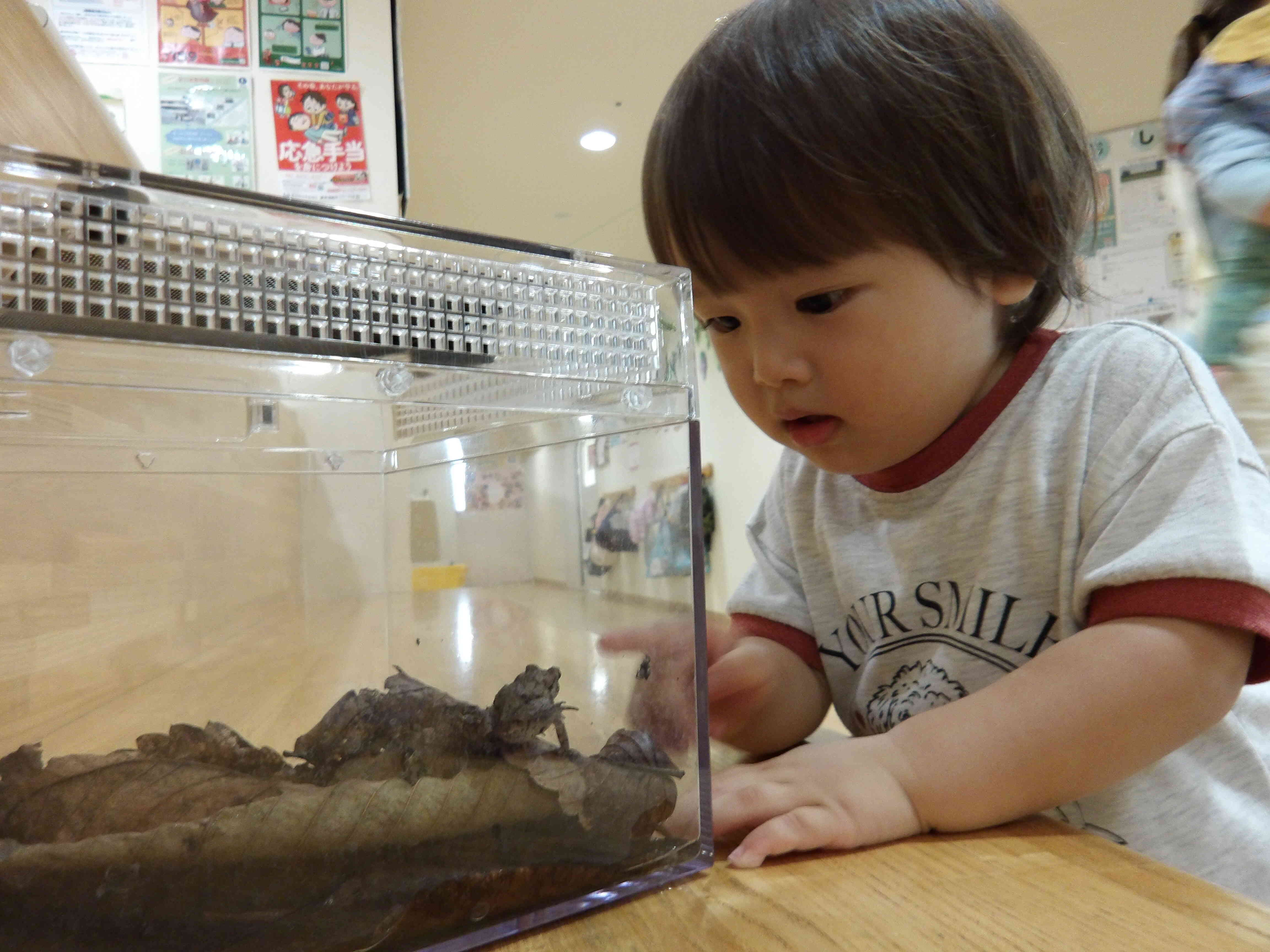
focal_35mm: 27
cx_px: 635
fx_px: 991
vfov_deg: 51.4
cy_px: 476
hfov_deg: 65.3
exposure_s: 1/14
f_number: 3
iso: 400
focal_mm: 4.9
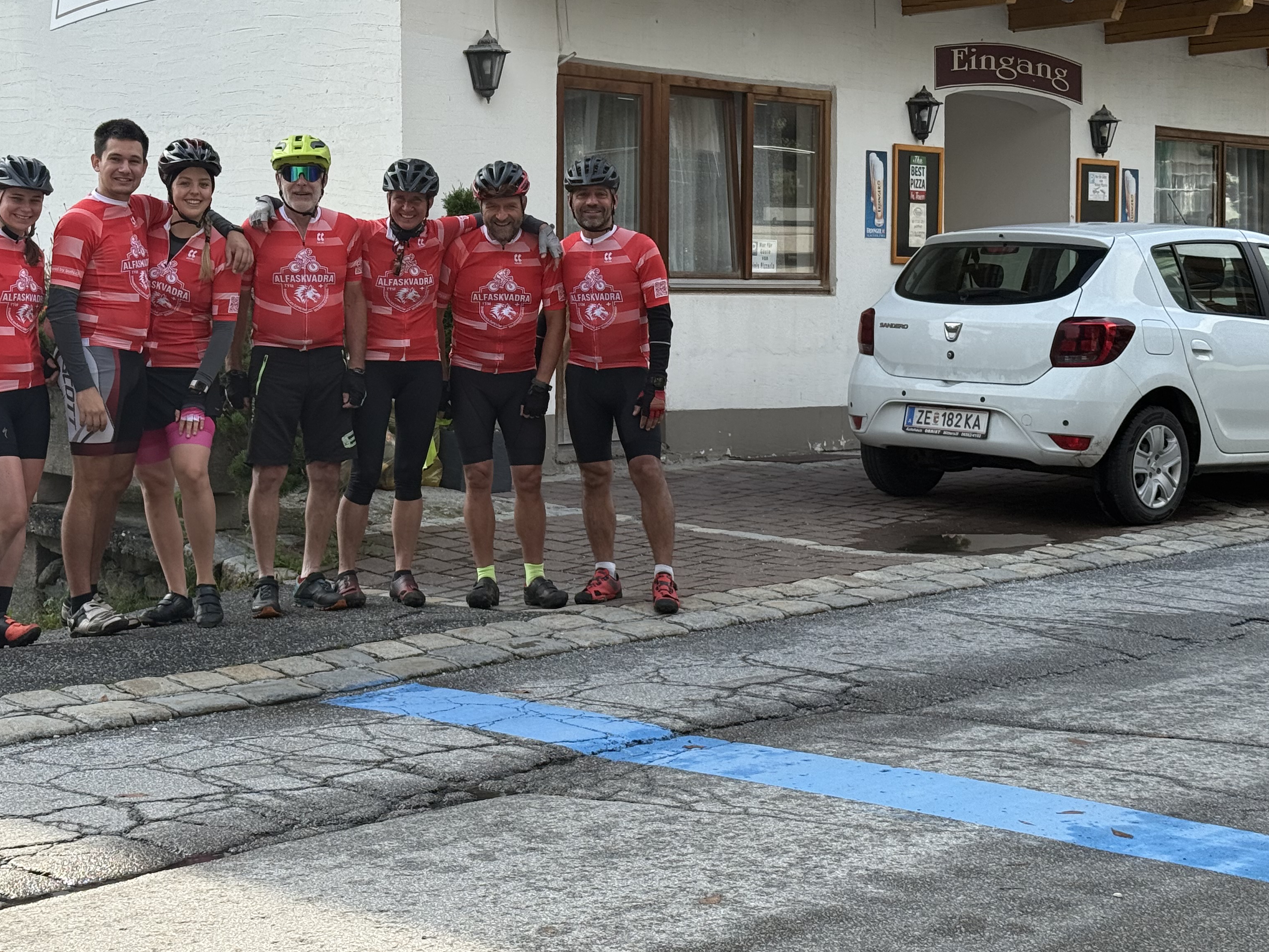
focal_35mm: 63
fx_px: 2310
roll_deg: -0.2
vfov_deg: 23.2
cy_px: 365
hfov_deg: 30.6
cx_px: 499
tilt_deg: -2.0
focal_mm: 6.76
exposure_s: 1/2342
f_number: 1.78
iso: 64
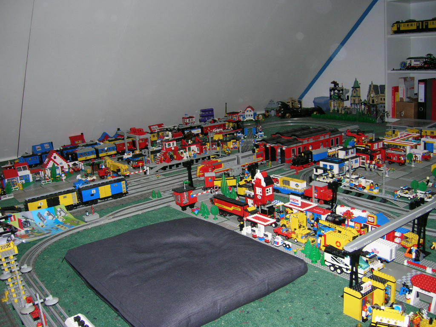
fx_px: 428
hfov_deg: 54.0
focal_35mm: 34
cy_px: 164
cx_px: 218
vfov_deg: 41.8
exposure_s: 1/60.1
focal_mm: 5.7
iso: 90
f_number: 2.9
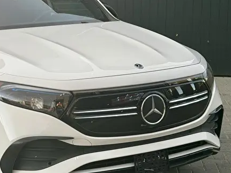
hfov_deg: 21.5
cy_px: 82
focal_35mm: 89
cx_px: 27
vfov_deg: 16.6
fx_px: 594
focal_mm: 6.76
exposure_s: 1/354
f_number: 1.78
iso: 64
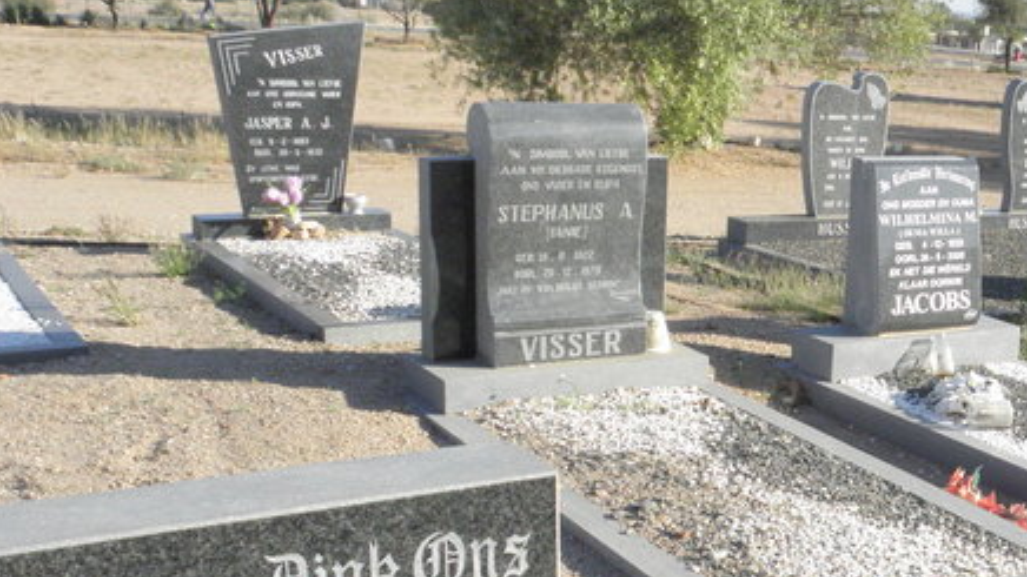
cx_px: 855
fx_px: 1416
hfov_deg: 38.1
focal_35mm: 52
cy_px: 565
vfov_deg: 22.2
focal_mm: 4.6
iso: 200
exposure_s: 1/400
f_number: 6.3
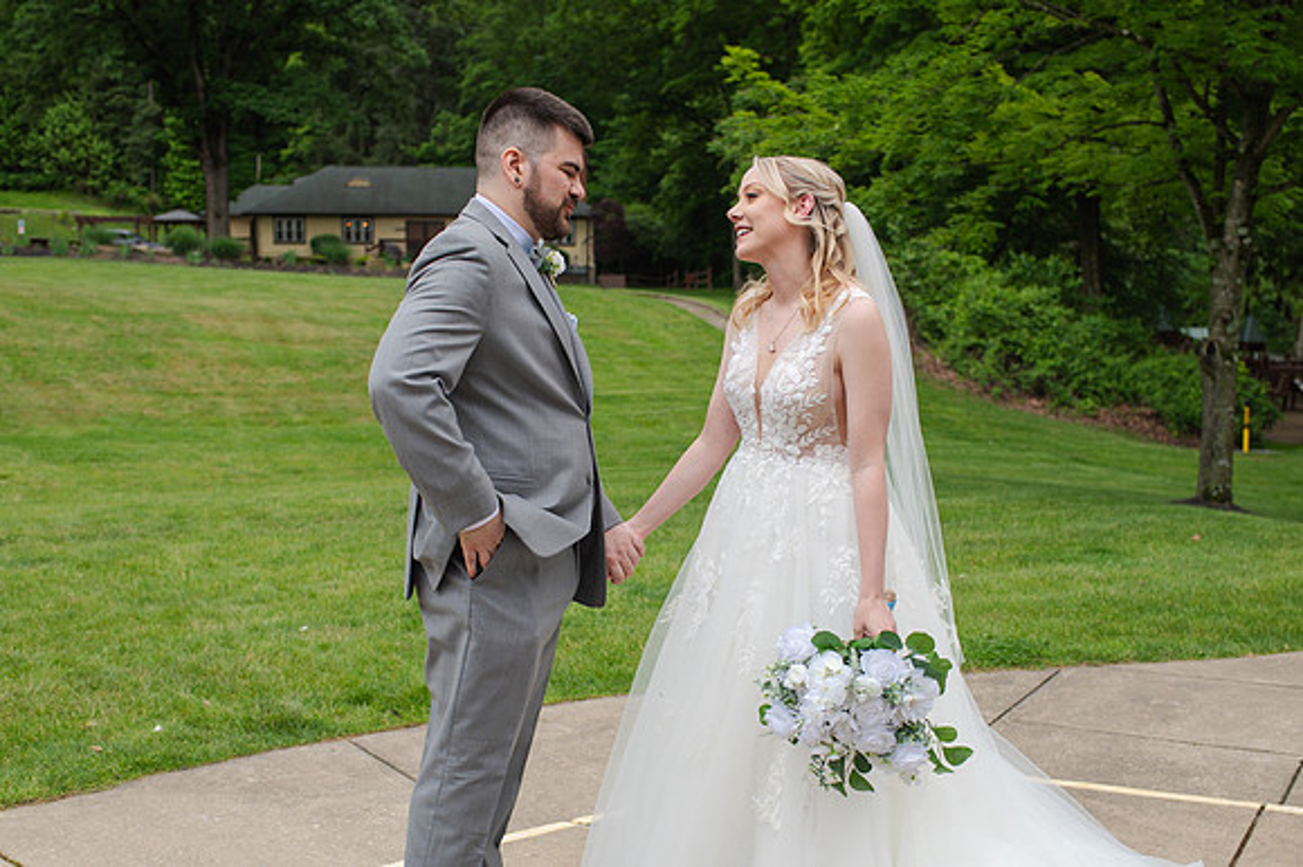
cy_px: 532
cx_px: 674
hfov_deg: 45.1
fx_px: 1568
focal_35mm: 43
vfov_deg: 30.8
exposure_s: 1/500
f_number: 3.5
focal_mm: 35
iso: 100
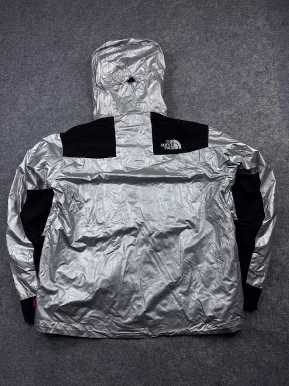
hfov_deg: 56.8
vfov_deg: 71.6
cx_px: 144
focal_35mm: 24
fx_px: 267
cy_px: 193
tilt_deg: -49.1
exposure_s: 1/514
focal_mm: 6.76
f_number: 1.78
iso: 80
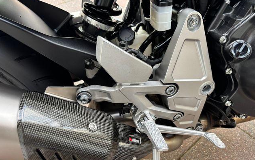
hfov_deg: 66.5
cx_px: 128
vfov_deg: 44.4
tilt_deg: -49.4
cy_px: 93
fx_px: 195
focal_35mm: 28
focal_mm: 5.96
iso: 125
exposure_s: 1/121
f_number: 1.6
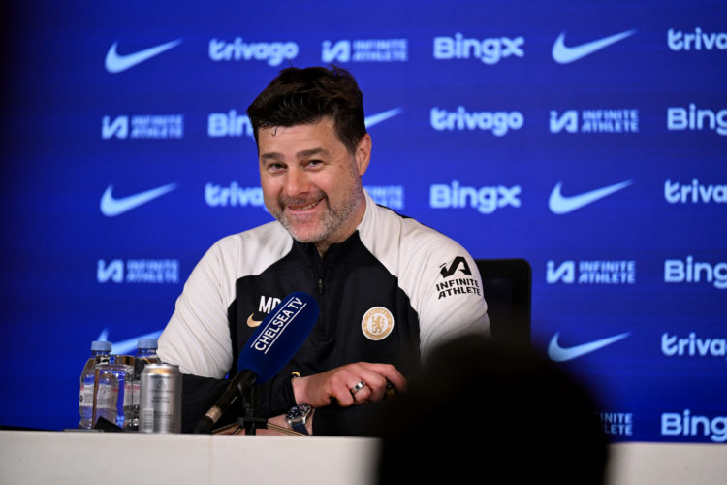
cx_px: 364
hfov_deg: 10.3
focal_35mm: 200
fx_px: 4039
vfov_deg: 6.9
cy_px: 242
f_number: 2.8
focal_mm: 200
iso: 2000
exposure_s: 1/500
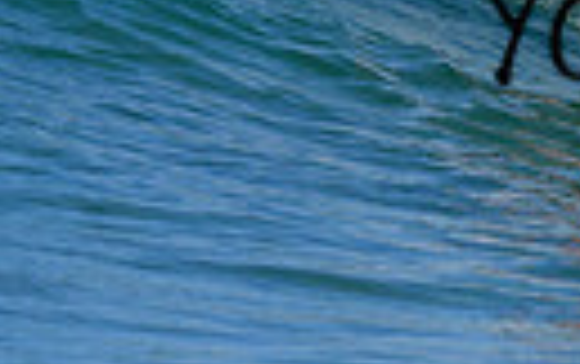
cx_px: 697
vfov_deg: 0.3
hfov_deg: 0.4
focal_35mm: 4999
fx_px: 79122
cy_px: -131
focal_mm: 800
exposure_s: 1/2000
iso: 250
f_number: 6.3
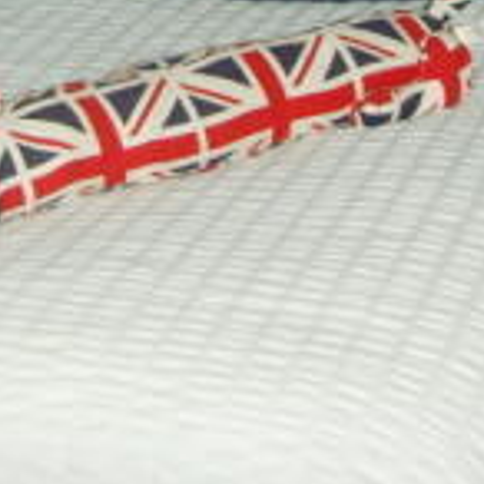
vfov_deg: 12.2
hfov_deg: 12.6
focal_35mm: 138
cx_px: 191
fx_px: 2183
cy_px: -167
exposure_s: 1/45
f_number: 3.5
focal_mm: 6.6
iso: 200
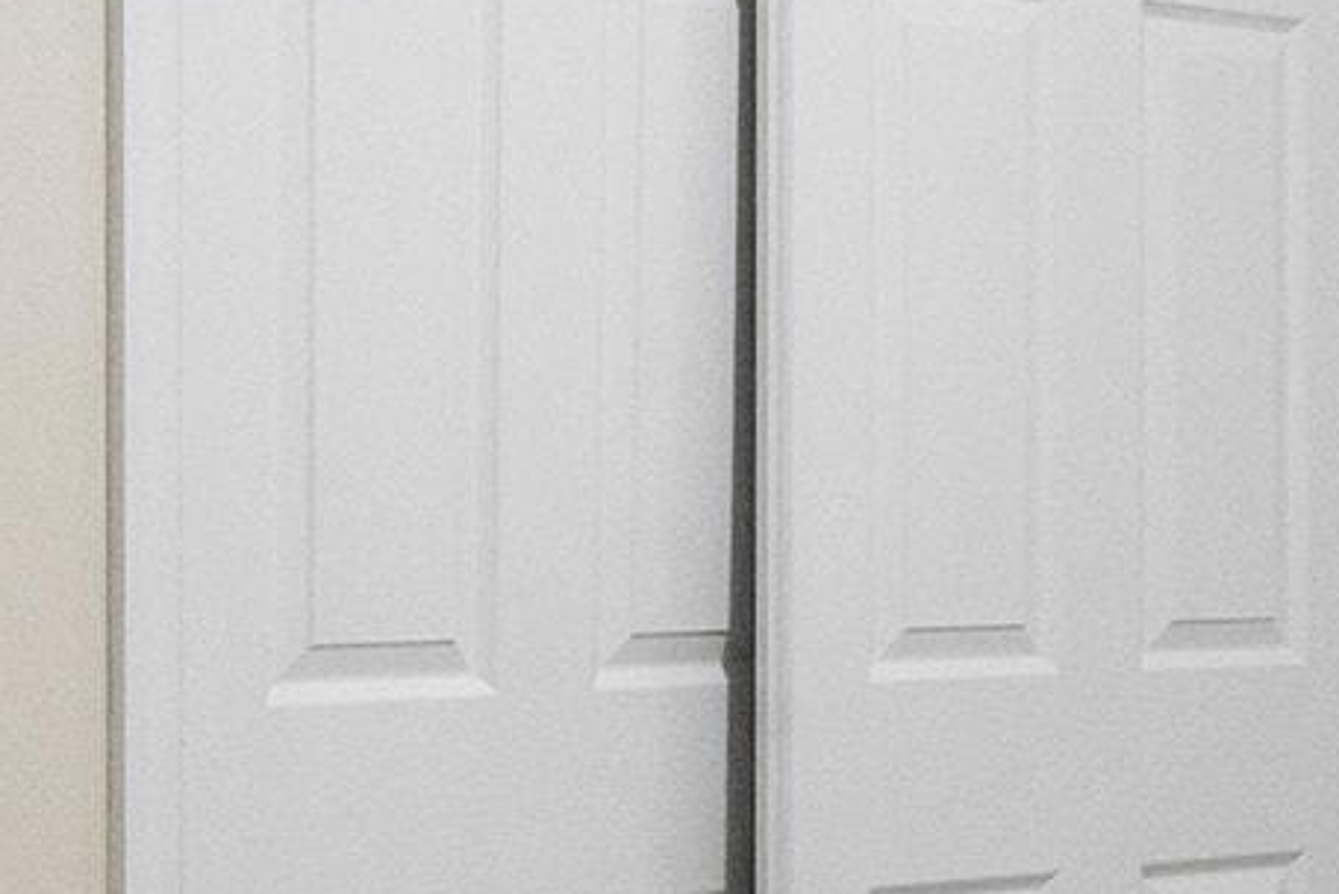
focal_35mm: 123
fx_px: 4578
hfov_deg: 15.6
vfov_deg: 11.1
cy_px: 825
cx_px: 1878
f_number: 8
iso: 3200
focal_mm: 35
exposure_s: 1/100
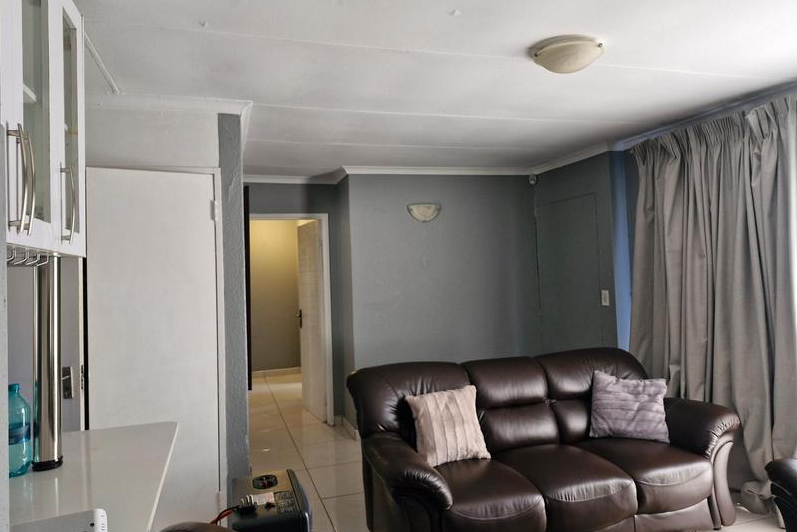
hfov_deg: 73.7
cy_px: 250
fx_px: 531
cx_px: 398
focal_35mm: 24
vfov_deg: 53.1
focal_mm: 5.54
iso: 320
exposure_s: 1/100
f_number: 1.8
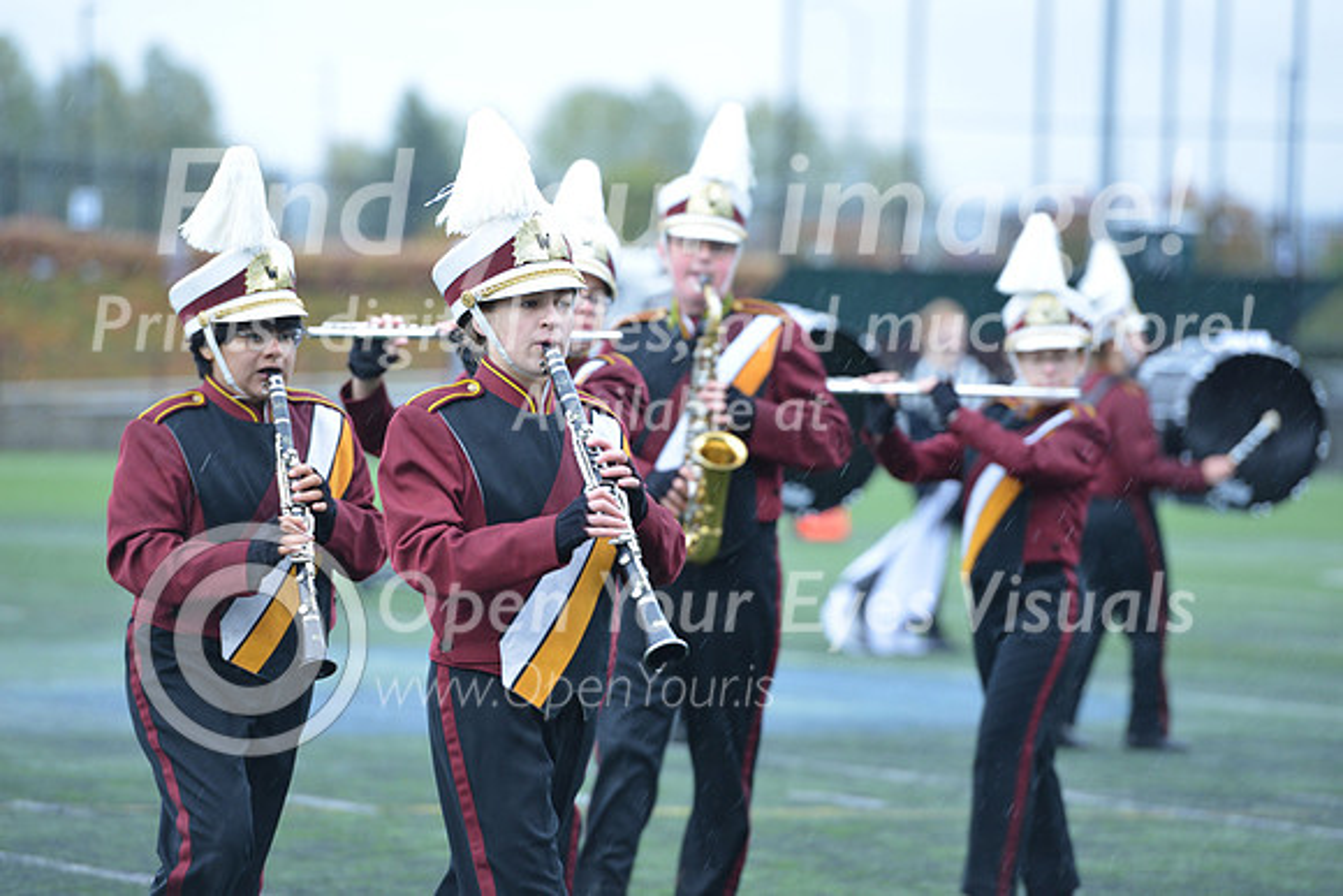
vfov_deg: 6.9
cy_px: 448
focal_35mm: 200
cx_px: 672
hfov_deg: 10.3
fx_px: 7463
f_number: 4
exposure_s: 1/250
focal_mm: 200
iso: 800
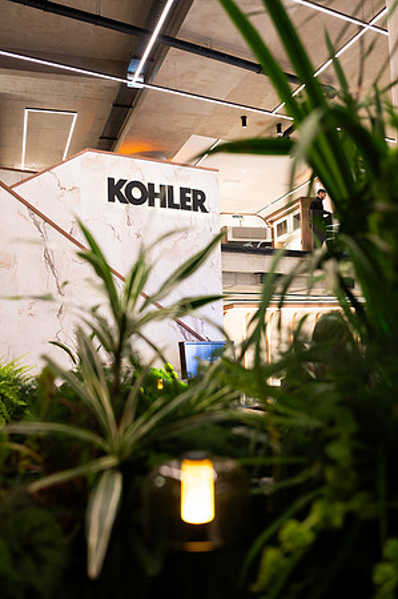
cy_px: 300
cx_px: 199
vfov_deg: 54.5
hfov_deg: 37.8
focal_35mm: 35
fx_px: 582
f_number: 2.8
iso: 1600
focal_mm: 35
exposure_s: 1/200
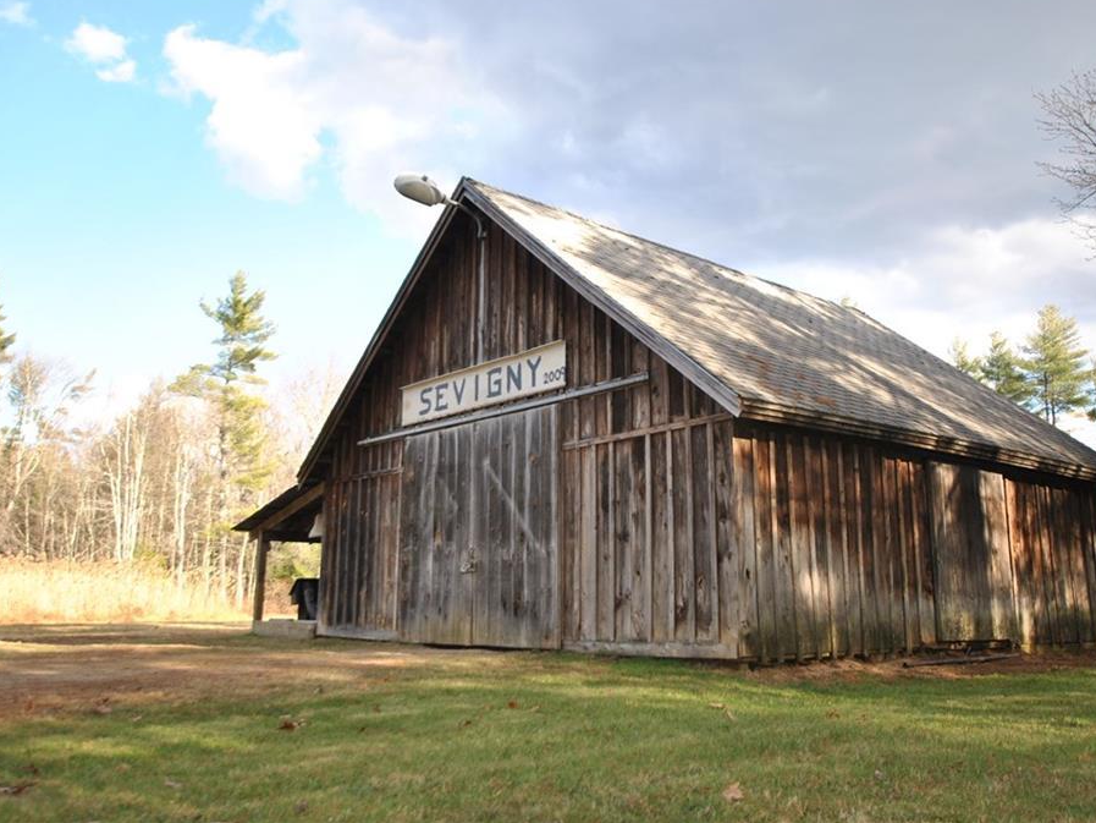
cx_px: 582
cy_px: 404
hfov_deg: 55.3
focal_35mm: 33
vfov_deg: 43.0
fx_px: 1045
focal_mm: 20
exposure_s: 1/200
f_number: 3.5
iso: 100
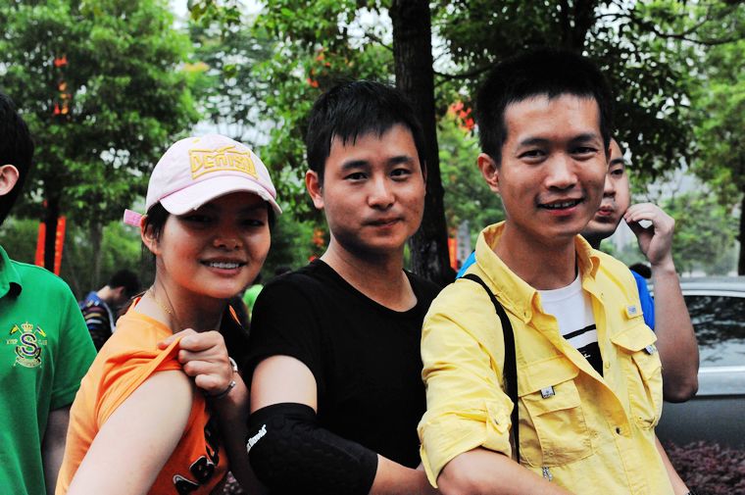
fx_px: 1282
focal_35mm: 62
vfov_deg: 21.9
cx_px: 372
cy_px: 248
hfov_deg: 32.4
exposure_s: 1/3200
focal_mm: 62
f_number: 9
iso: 6400
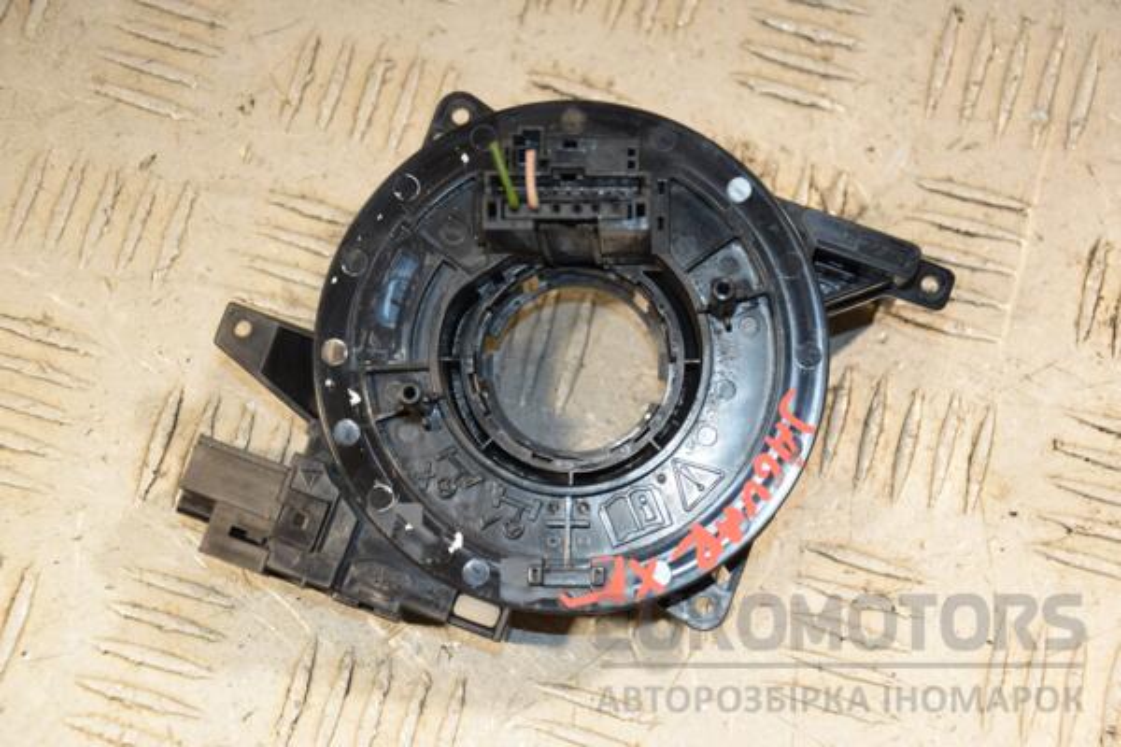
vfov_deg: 14.7
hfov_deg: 21.9
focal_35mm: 93
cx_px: 560
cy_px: 374
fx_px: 2896
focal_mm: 62
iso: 800
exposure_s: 1/200
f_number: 5.3
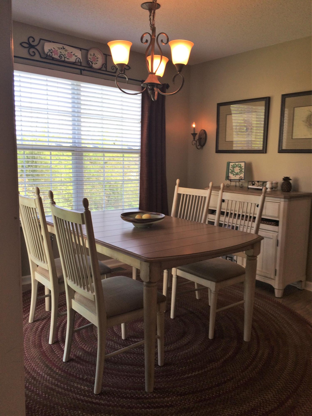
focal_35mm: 29
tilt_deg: -9.0
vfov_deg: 61.7
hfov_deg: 48.2
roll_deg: -2.0
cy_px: 208
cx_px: 156
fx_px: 349
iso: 50
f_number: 2.2
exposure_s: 1/120
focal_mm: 4.15
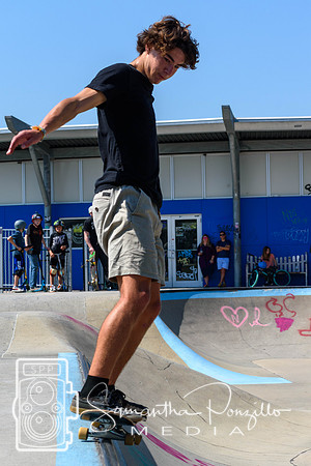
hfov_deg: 12.7
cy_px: 233
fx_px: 1399
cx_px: 156
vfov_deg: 18.9
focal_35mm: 108
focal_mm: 72
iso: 200
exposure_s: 1/800
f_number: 7.1
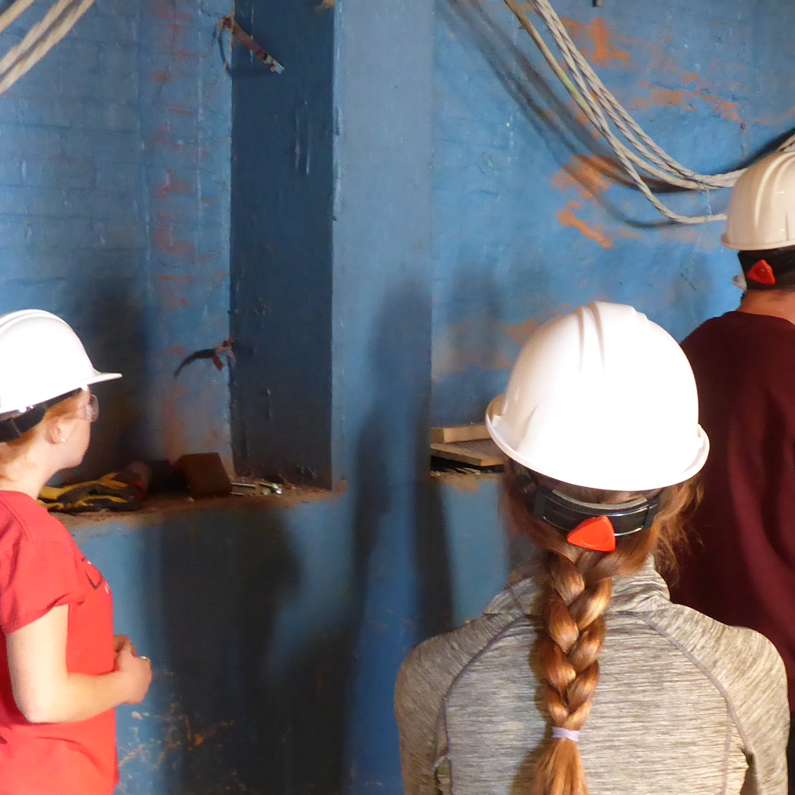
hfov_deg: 23.3
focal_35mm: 72
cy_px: 445
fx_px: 1871
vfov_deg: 24.0
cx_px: 726
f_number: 3.3
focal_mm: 4.9
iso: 400
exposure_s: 1/10
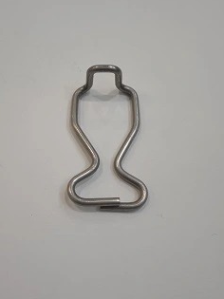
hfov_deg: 38.6
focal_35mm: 37
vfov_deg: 50.1
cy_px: 134
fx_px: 319
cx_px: 102
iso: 502
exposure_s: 1/25
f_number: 2.2
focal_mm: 3.43
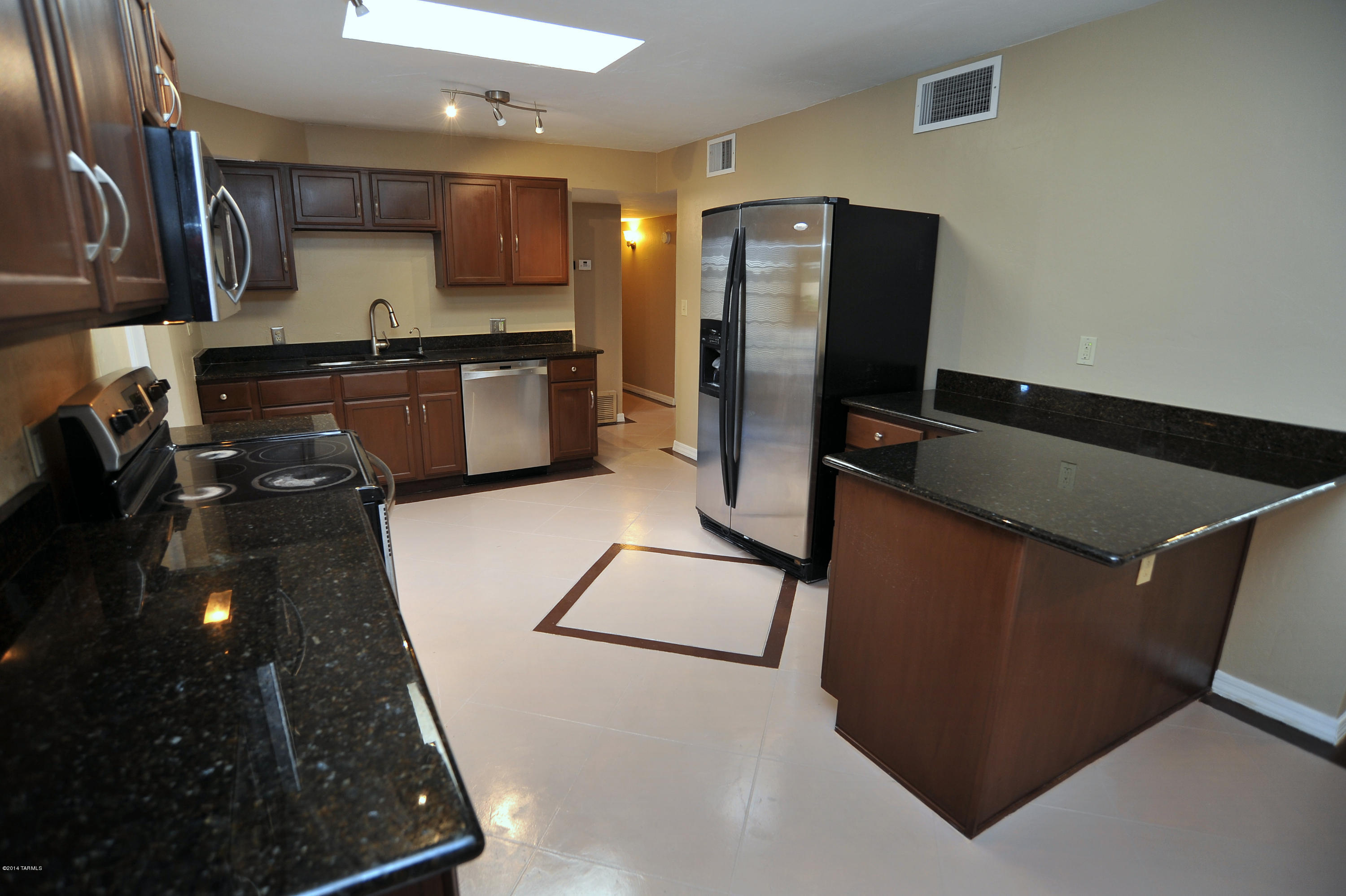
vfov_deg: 67.3
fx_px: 673
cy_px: 448
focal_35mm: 18
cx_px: 673
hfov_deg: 90.0
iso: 500
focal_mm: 18
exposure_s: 1/25
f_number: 5
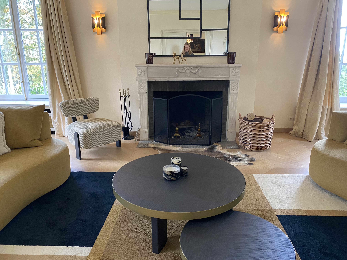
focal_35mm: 26
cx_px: 174
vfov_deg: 53.1
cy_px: 130
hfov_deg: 67.3
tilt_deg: -15.0
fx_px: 261
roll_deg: +0.1
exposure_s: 1/50
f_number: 1.8
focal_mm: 4.25
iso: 250
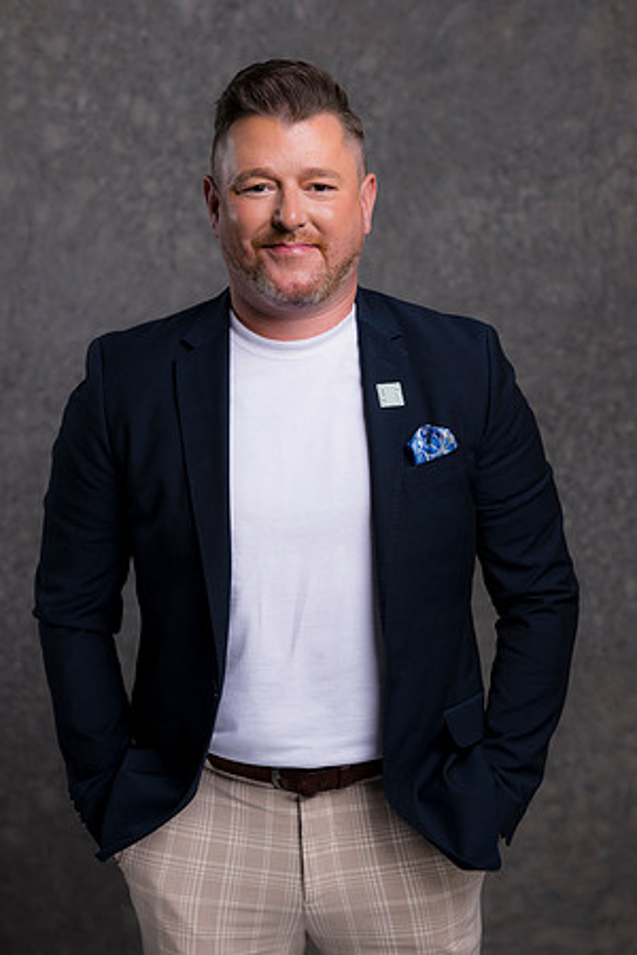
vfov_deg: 23.9
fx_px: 2256
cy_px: 478
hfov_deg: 16.1
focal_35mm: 85
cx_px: 318
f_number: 5
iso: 100
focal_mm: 85
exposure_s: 1/200
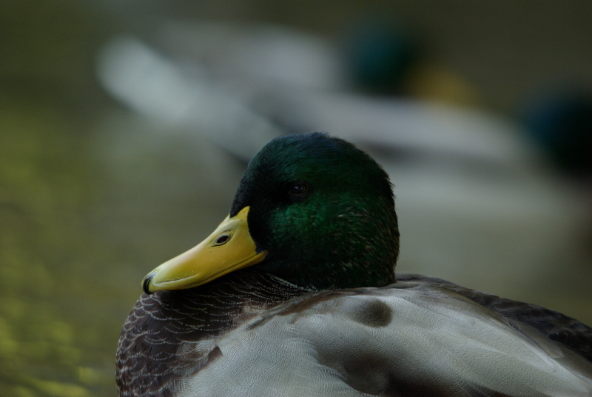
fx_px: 7905
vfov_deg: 2.9
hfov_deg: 4.3
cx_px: 296
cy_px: 198
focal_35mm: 480
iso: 400
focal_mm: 320
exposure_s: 1/125
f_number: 5.6
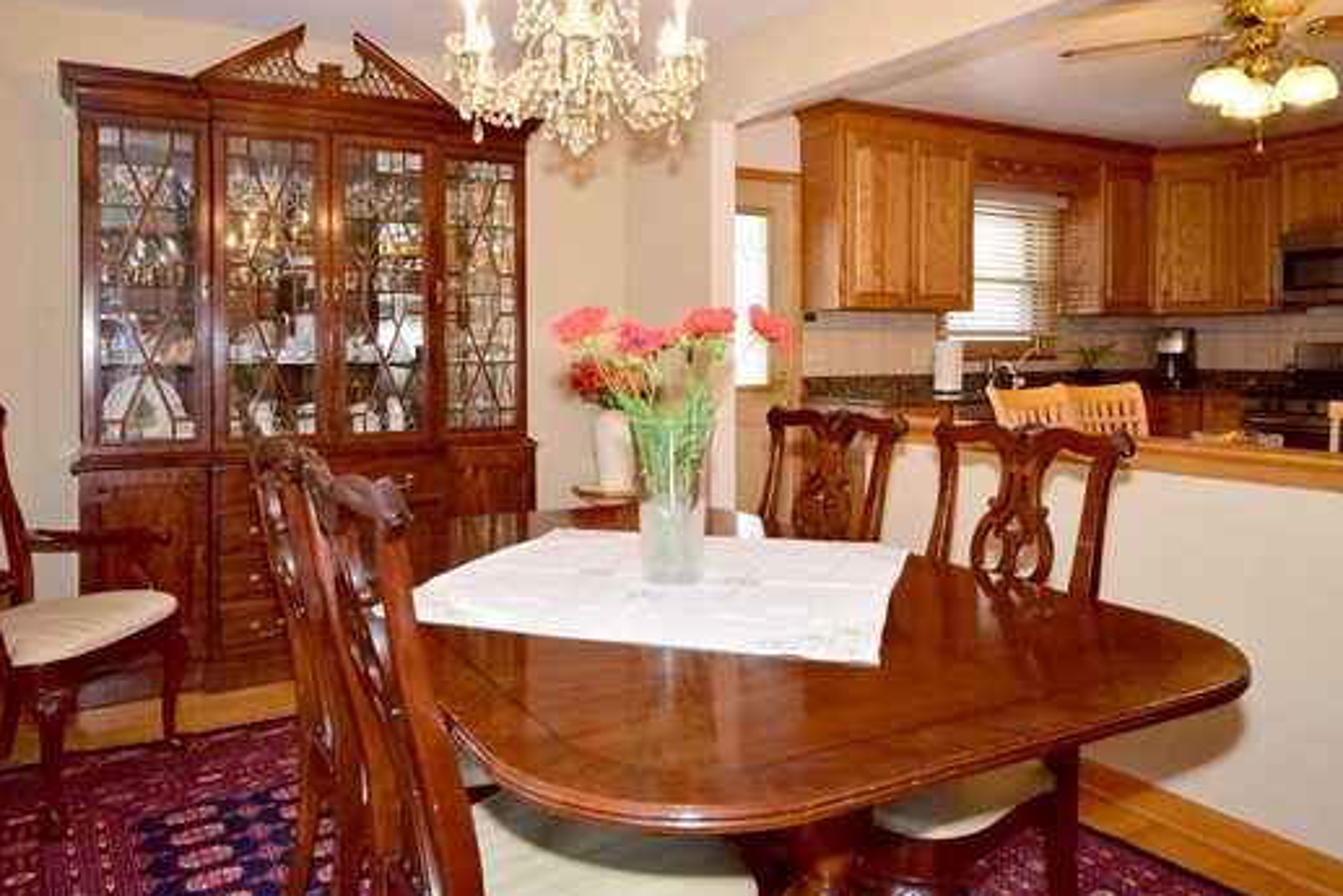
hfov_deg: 69.3
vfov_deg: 49.3
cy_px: 362
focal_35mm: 26
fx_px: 970
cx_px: 642
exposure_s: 1/60
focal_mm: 14
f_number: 6.3
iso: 500
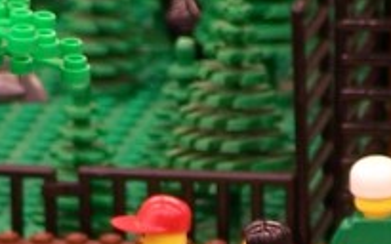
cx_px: 303
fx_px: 13455
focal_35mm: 1263
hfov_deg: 1.7
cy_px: 547
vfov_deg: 1.0
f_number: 3.3
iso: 80
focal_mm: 39.5
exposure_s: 1/2
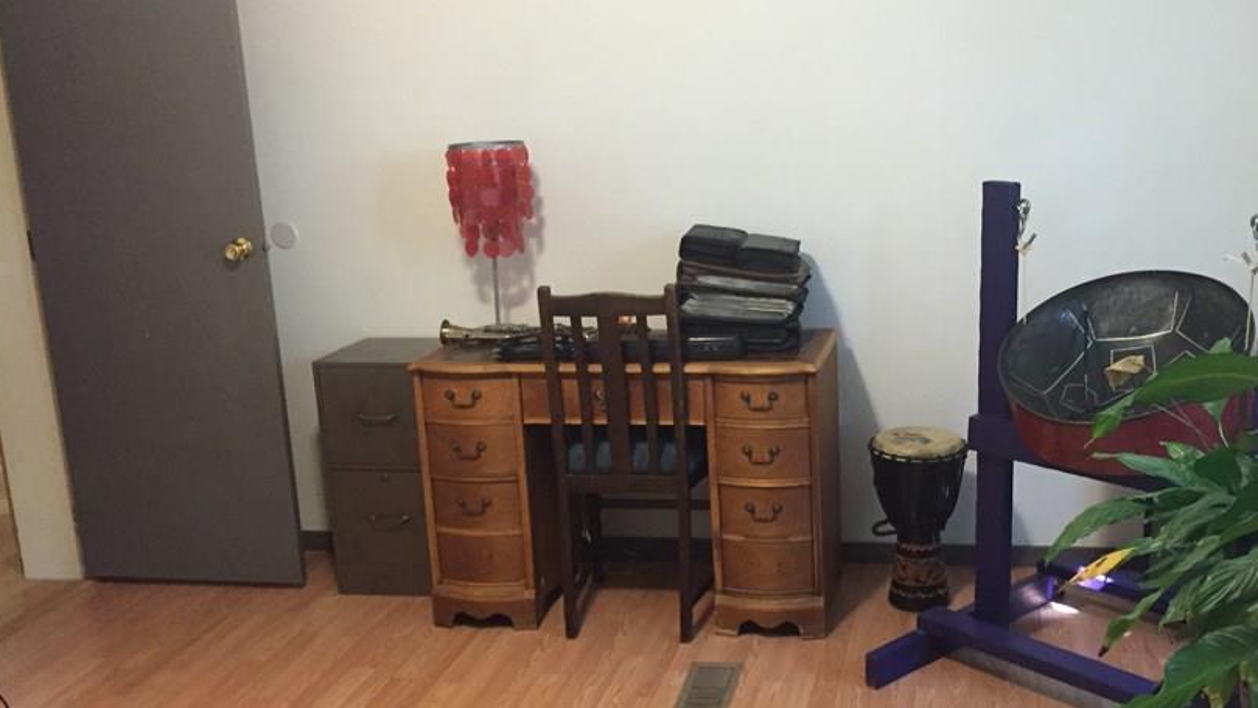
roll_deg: +1.8
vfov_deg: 29.6
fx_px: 1334
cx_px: 785
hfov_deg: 50.0
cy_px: 412
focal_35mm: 40
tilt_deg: -15.3
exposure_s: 1/15
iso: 250
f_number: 2.2
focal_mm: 4.15
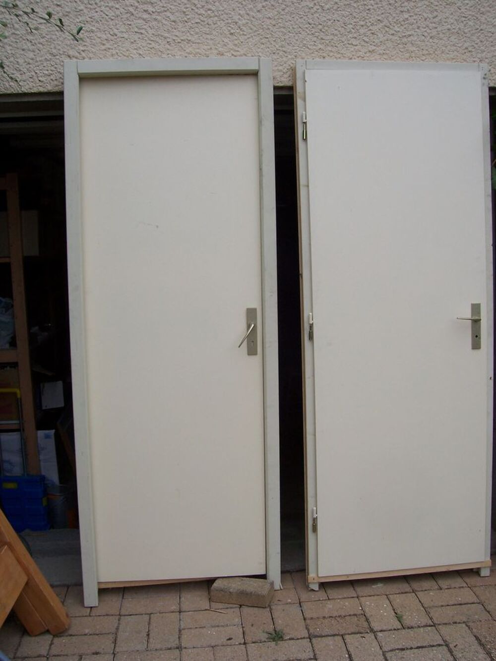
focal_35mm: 34
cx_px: 248
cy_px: 330
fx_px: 649
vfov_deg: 54.0
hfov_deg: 41.8
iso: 80
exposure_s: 1/250
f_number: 5.6
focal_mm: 5.6
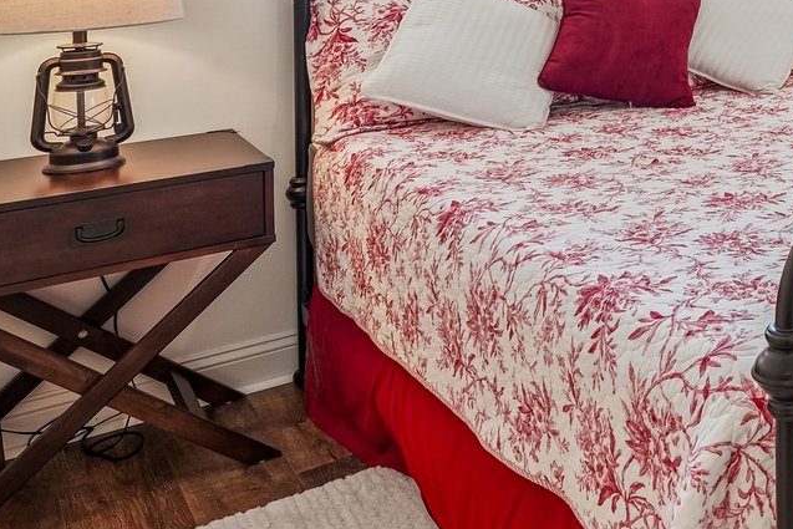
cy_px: -114
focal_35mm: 45
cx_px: 950
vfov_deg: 26.4
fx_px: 991
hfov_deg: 34.8
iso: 320
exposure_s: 1/13
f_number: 11
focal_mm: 14
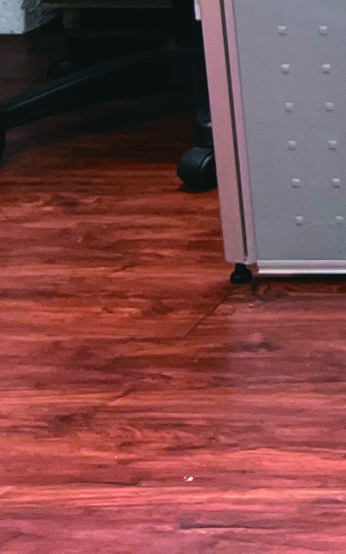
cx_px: 1069
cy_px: -221
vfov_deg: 17.7
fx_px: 1630
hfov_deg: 9.3
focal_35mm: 108
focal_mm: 5.7
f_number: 1.5
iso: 125
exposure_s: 1/120
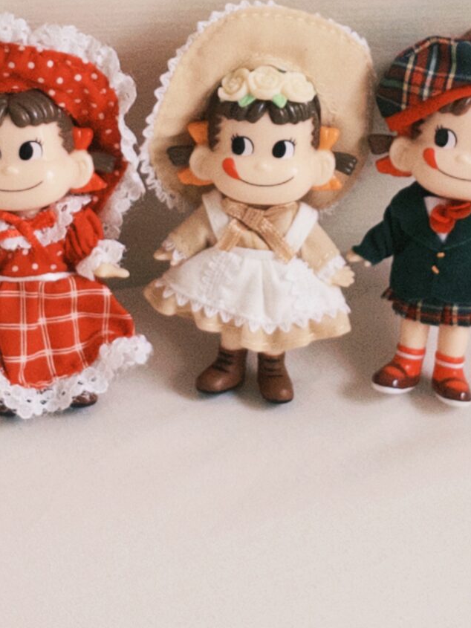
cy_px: 148
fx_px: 744
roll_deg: +0.4
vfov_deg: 44.1
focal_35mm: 41
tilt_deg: -41.5
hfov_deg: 35.1
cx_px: 228
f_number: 1.6
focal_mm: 5.96
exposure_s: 1/238
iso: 40
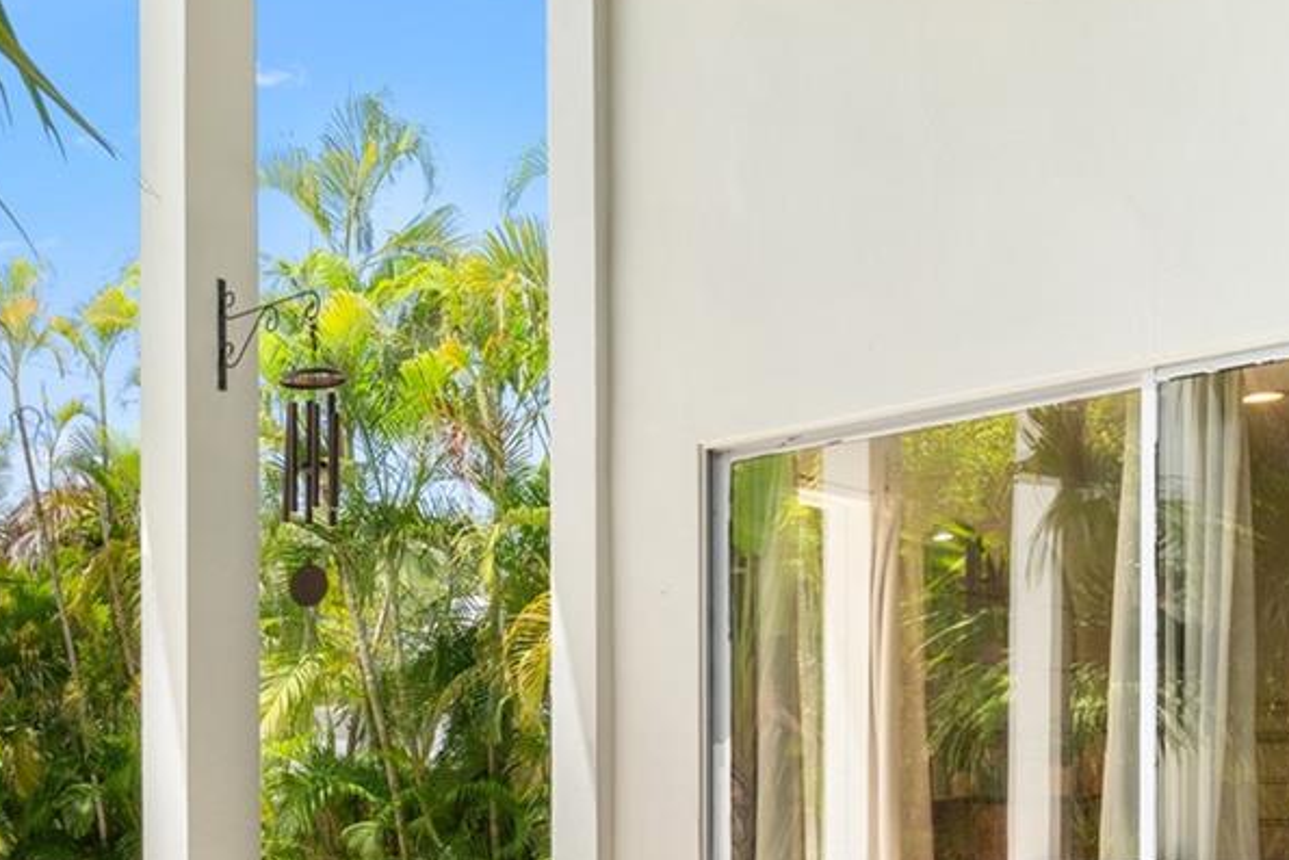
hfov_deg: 42.4
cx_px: 175
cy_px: 812
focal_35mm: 43
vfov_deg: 29.6
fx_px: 1540
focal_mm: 16
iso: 250
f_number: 9
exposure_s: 1/20
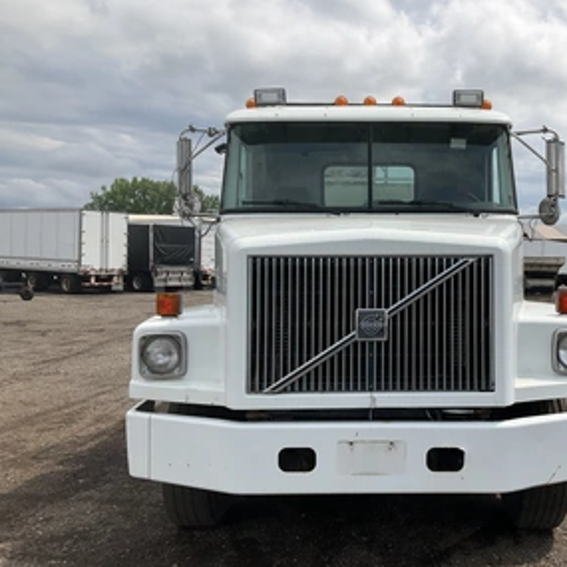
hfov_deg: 45.1
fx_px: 667
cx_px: 394
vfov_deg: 46.0
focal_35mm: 36
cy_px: 292
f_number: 1.8
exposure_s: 1/2801
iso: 25
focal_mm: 3
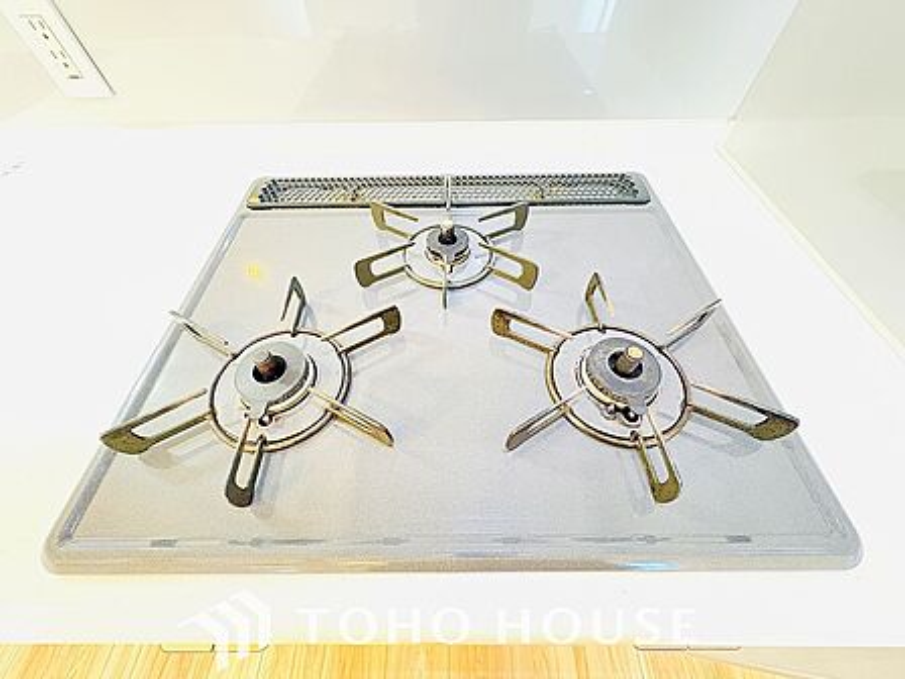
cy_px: 340
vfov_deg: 85.7
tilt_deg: -53.6
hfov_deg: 102.1
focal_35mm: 14
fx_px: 366
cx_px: 452
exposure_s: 1/50
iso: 800
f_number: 2.2
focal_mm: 2.22
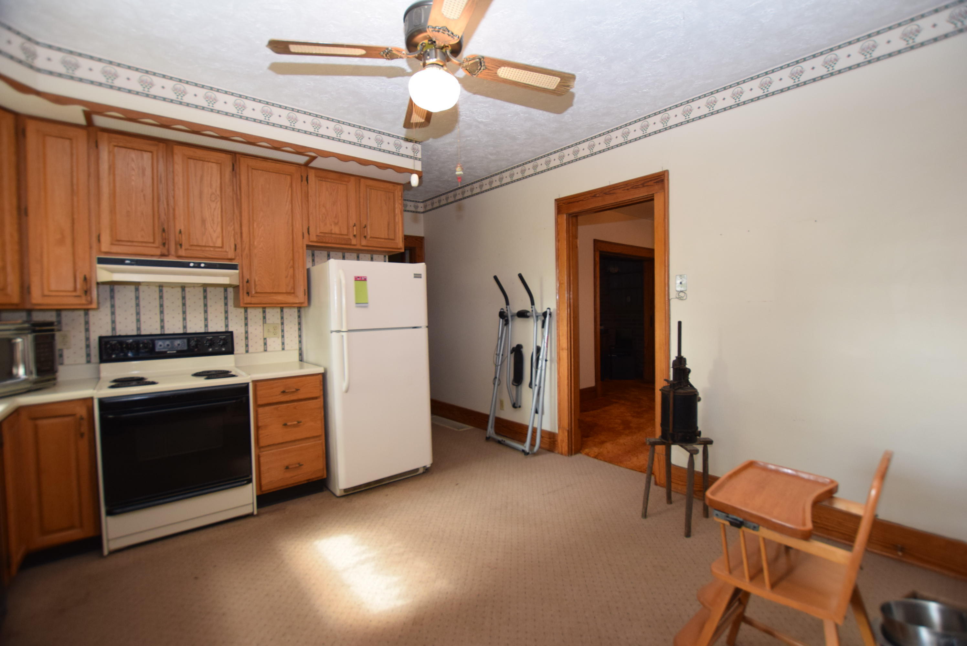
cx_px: 484
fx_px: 403
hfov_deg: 100.3
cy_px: 323
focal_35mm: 15
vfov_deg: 77.4
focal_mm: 10
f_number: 3.5
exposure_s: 1/60
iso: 800
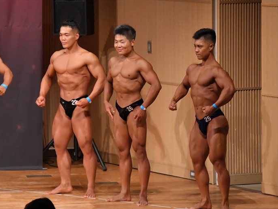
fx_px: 2361
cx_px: 154
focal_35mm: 294
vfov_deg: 5.1
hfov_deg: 6.7
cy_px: 104
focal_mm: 180
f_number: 5.6
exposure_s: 1/400
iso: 10000
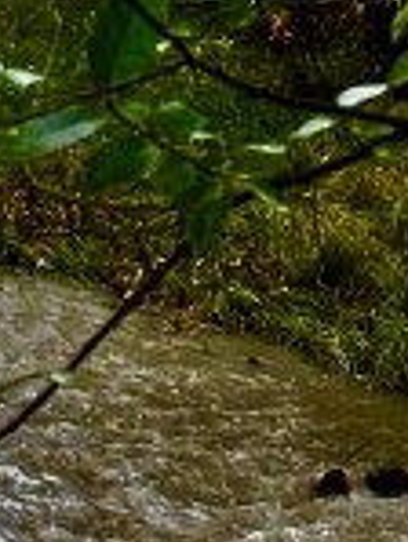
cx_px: -4
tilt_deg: -7.4
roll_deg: -1.9
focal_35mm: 258
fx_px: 4049
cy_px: 222
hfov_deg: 5.8
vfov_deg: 7.7
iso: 400
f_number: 1.78
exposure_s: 1/40
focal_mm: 6.76
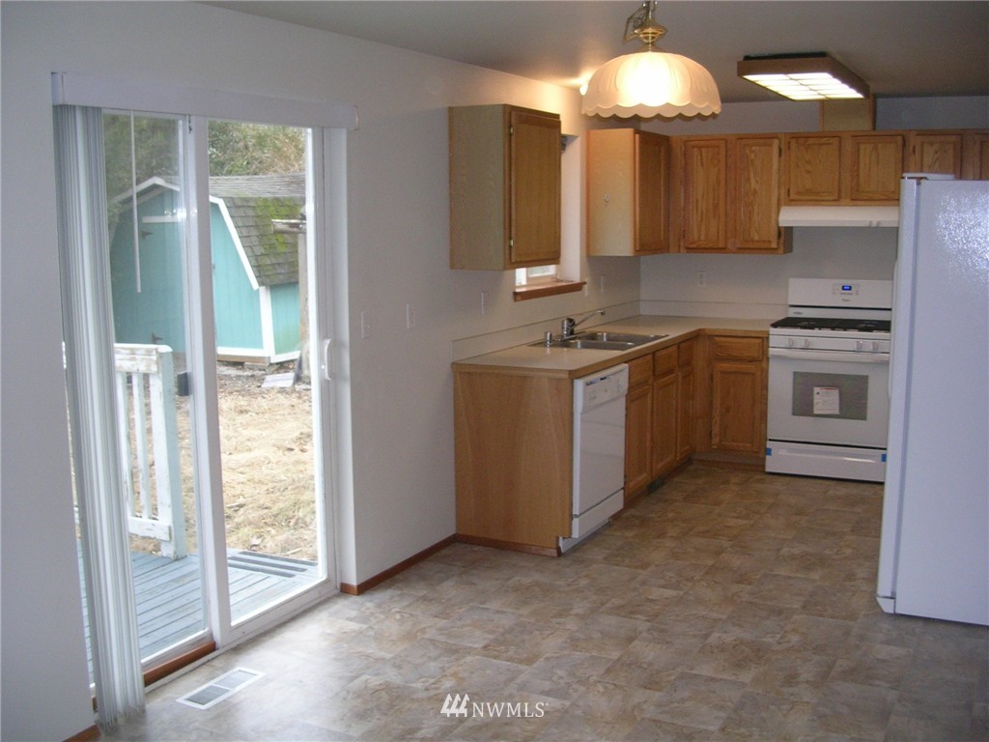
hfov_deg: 49.0
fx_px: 1086
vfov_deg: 37.7
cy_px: 371
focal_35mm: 38
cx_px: 494
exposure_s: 1/32.7
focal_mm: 5.8
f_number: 2.8
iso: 87
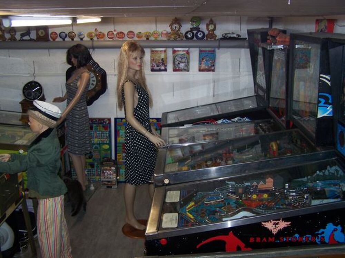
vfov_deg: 37.7
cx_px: 172
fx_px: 379
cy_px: 129
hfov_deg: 49.0
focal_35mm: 38
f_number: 2.8
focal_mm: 6.3
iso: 80
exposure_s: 1/60
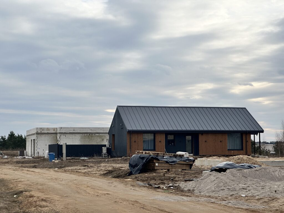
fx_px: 632
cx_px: 142
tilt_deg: +2.9
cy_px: 106
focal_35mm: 77
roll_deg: +1.1
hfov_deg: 25.3
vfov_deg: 19.1
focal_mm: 9
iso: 32
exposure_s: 1/847
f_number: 2.8
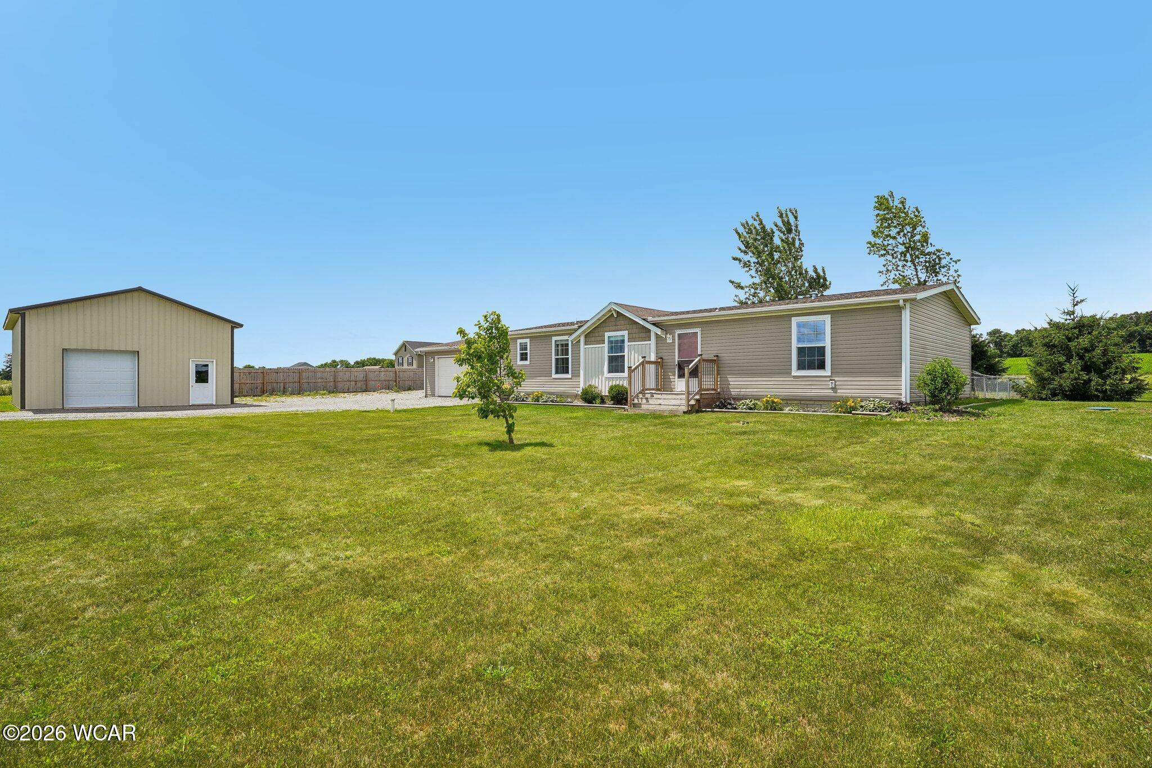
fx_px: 576
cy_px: 384
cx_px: 576
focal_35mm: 18
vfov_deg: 67.4
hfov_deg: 90.0
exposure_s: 1/640
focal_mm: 18
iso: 100
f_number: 8
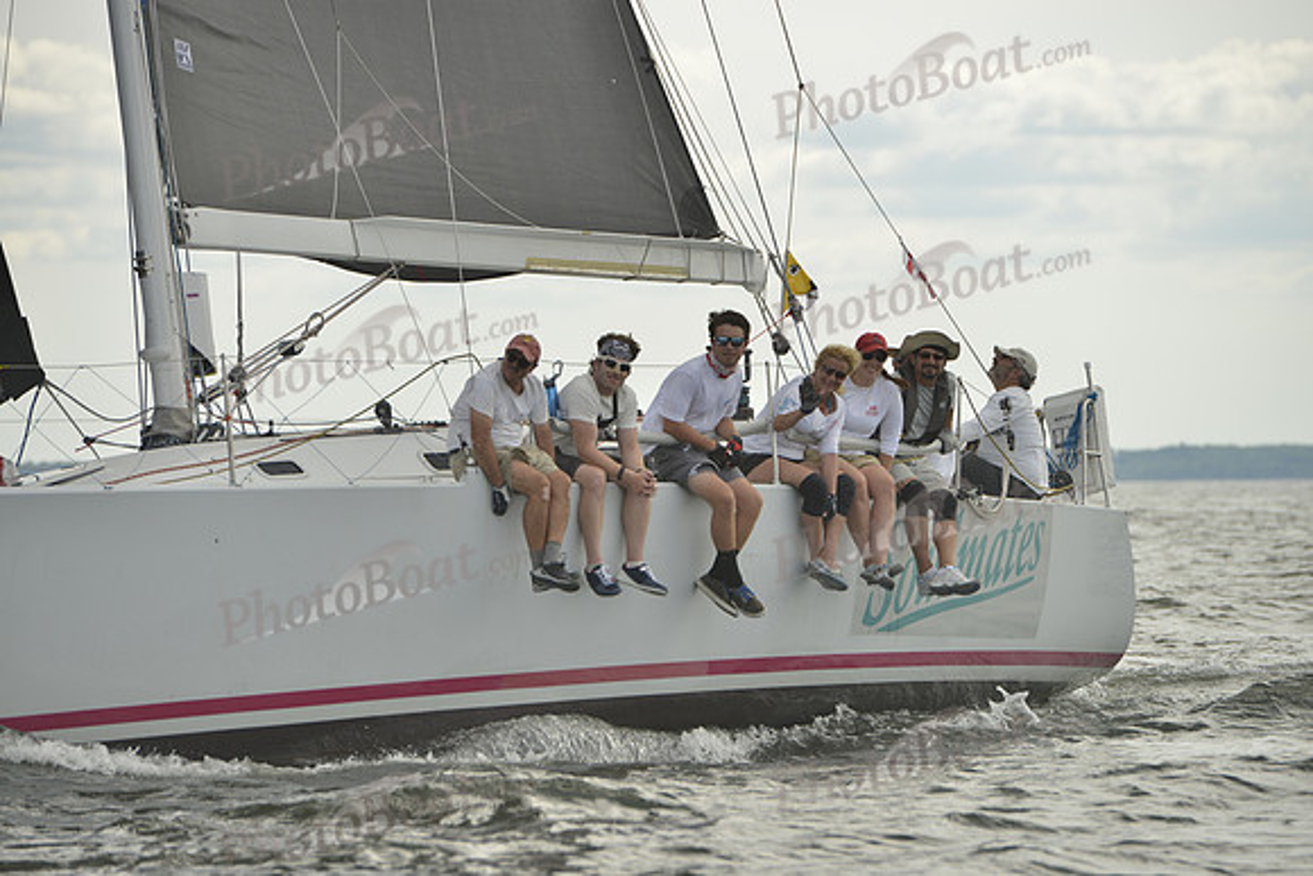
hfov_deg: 10.3
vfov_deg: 6.9
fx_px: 7296
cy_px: 438
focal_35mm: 200
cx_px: 656
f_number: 7.1
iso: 200
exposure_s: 1/1000
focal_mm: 200
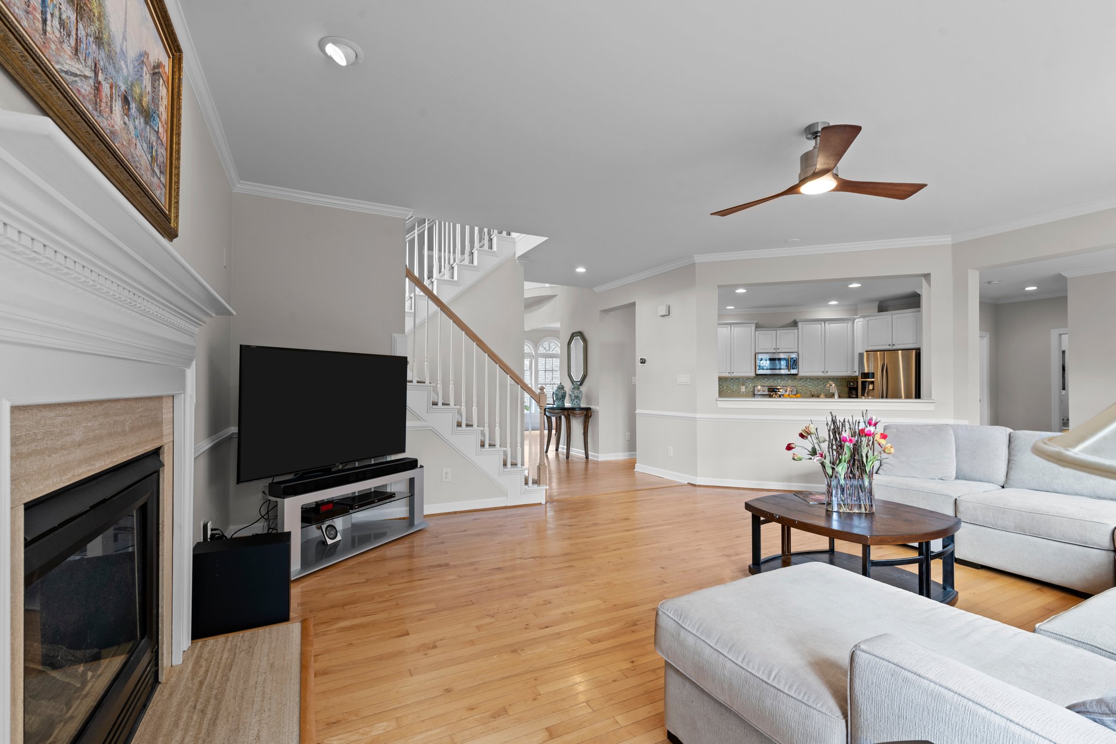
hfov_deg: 100.4
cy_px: 372
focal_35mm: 15
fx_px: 465
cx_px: 558
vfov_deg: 77.3
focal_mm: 15
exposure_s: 1/4
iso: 400
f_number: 7.1
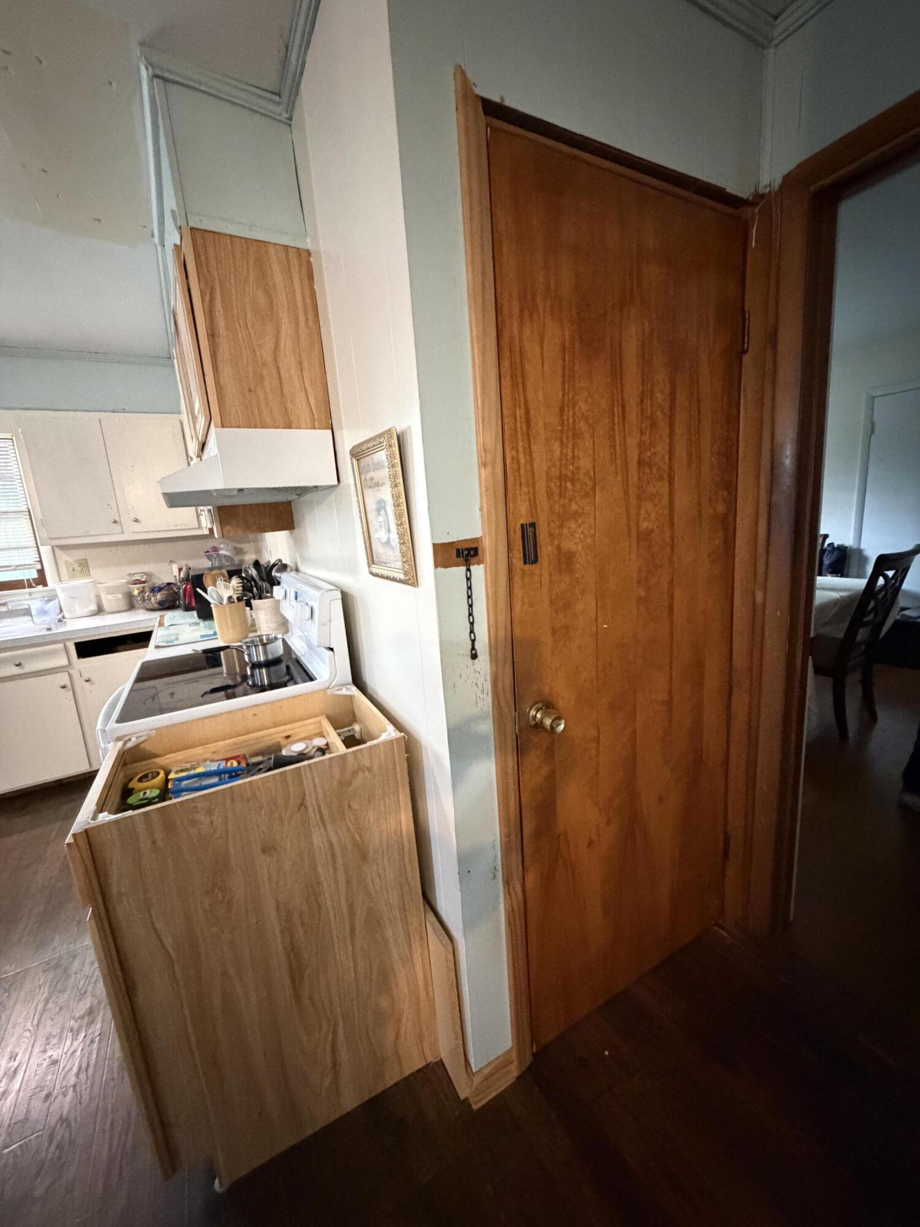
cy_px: 614
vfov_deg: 102.1
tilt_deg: -10.9
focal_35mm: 14
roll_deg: +3.2
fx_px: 496
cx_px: 460
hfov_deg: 85.7
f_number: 2.2
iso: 1000
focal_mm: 2.22
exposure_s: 1/40
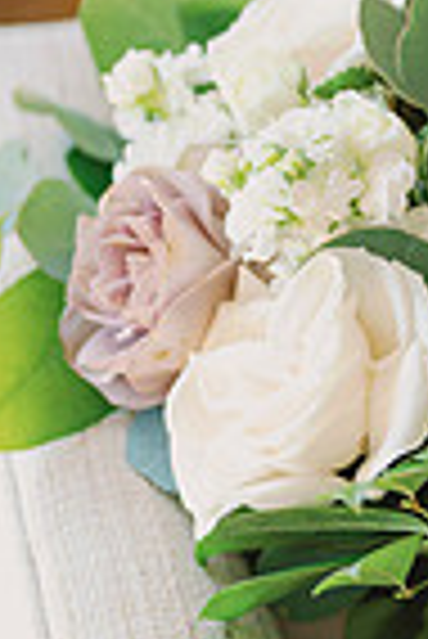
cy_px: 432
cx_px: 592
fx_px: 2811
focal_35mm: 158
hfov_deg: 8.6
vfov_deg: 13.0
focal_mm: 50
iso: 320
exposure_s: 1/320
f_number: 2
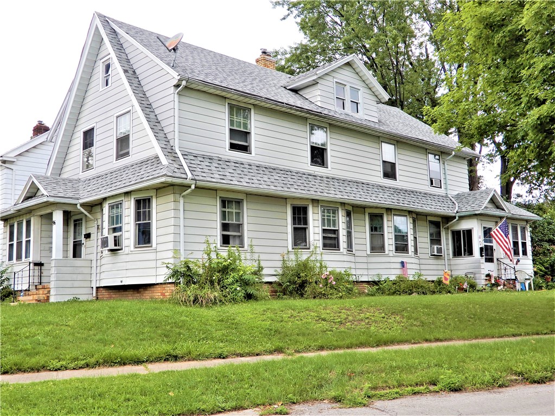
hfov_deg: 49.0
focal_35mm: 38
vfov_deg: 37.7
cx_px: 278
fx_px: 609
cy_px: 208
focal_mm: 6.8
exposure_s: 1/160
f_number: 4.5
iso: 80
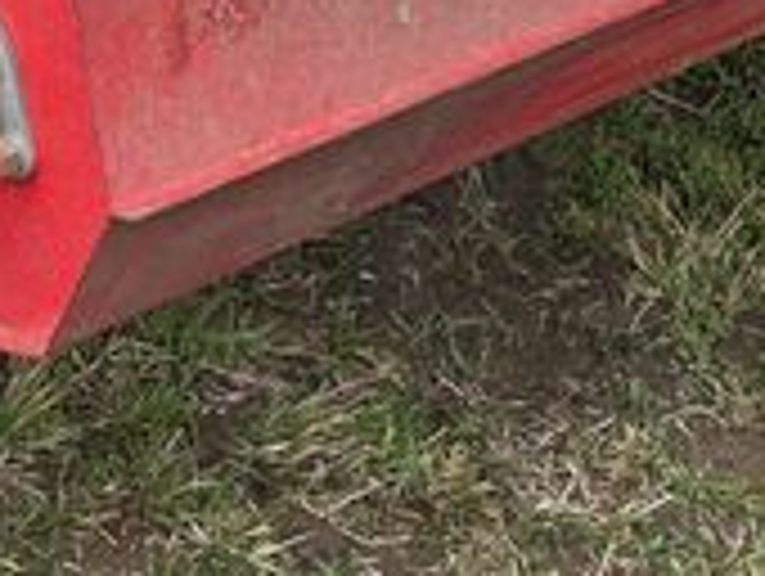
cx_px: 450
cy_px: -356
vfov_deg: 11.5
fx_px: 2700
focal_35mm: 122
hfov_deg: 16.1
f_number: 1.6
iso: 64
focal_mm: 4.2
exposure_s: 1/121
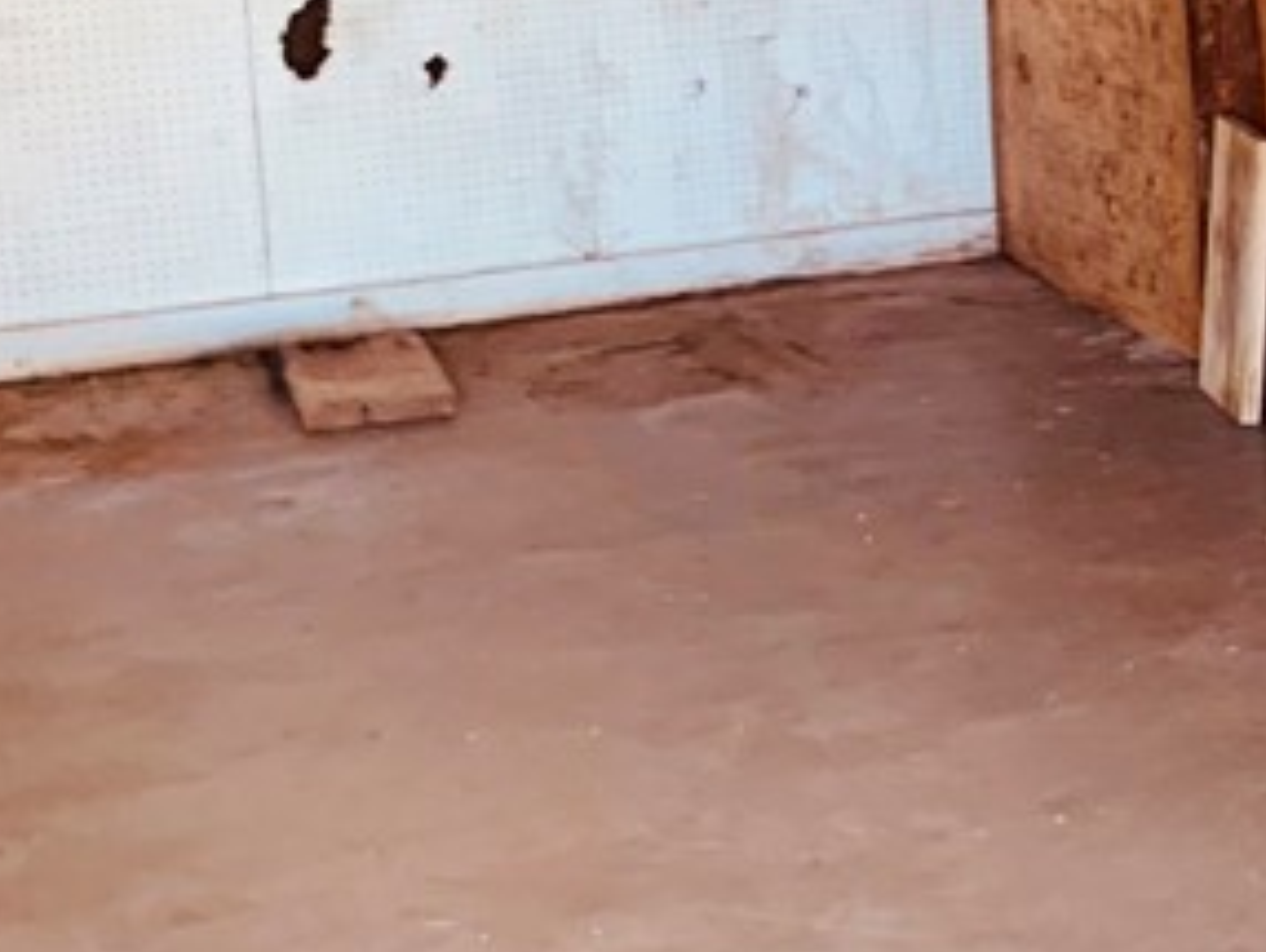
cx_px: 1841
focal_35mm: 93
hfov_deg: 18.8
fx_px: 3404
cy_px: 13
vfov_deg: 15.6
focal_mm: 4.25
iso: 100
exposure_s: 1/111
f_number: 1.8
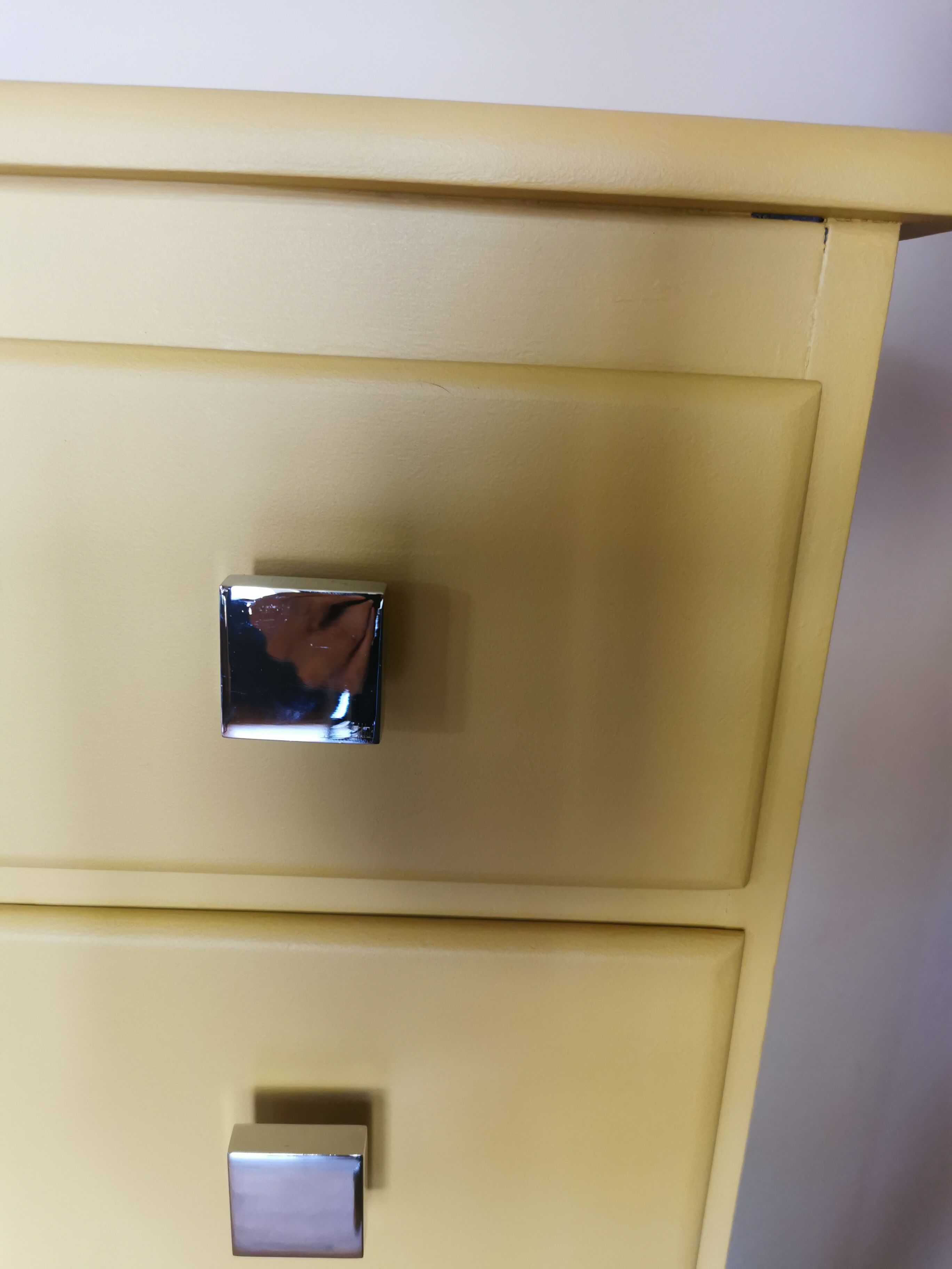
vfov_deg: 65.3
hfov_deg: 51.4
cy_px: 634
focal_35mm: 27
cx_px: 476
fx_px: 990
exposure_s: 1/50
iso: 200
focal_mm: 5.56
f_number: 1.6
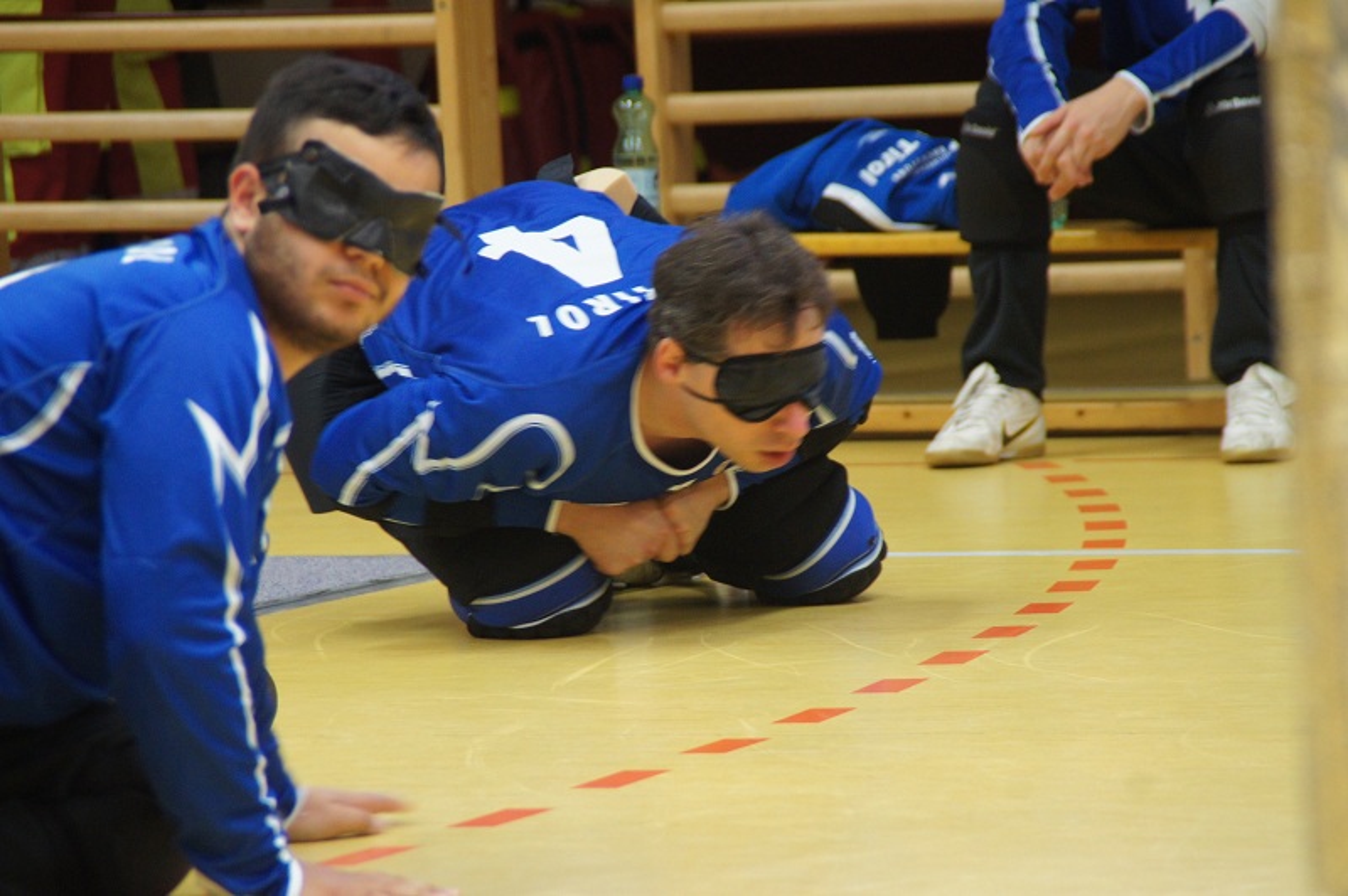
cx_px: 674
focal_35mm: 300
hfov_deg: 6.9
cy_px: 448
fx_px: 11224
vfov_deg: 4.6
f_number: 6.3
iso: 1600
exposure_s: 1/20
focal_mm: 200
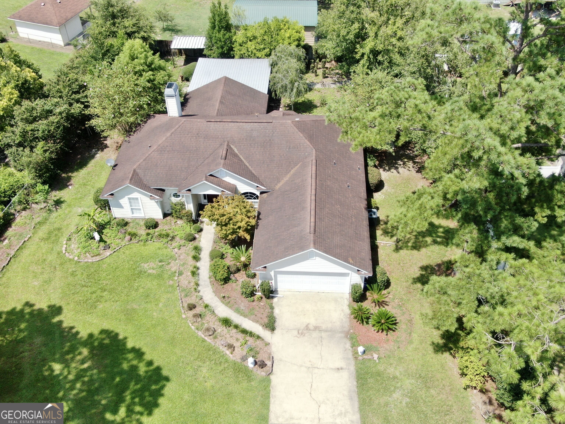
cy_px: 212
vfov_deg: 39.7
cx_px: 282
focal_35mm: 36
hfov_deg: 51.4
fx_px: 588
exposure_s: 1/500
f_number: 3.3
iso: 100
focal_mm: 6.21
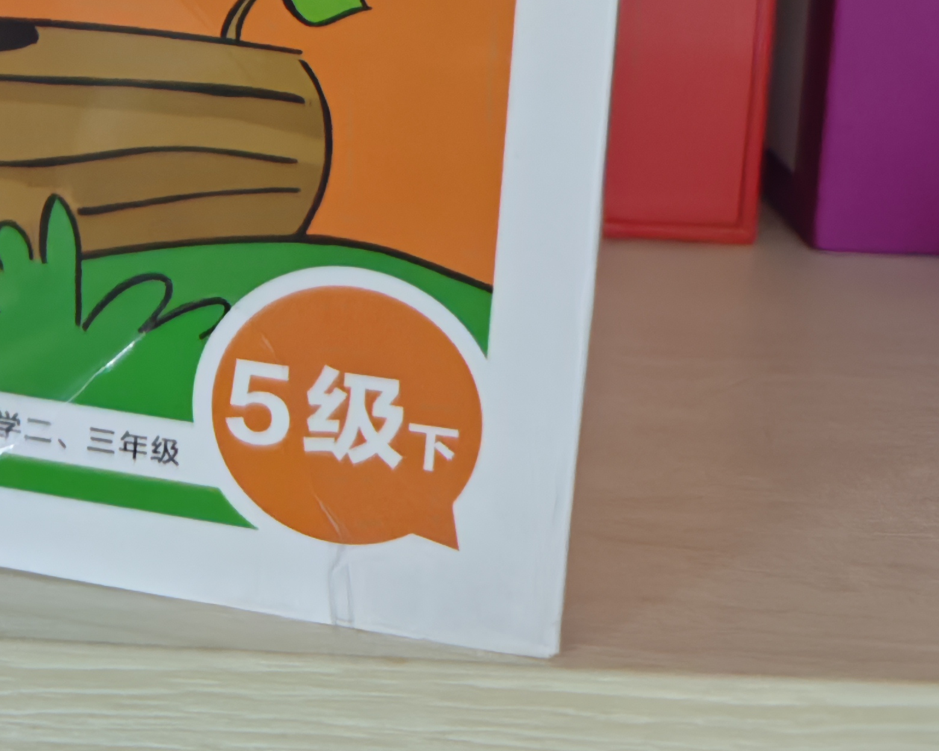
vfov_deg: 20.9
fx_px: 1640
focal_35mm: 59
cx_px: 110
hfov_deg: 30.7
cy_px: -452
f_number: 1.6
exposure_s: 1/400
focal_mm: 6.55
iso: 3200
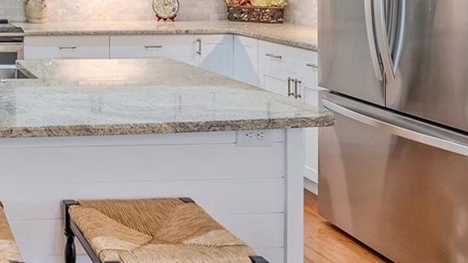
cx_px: -84
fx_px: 534
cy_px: -3
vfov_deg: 26.2
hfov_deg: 37.0
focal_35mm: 43
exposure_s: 1/1600
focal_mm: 14
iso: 2000
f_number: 3.5
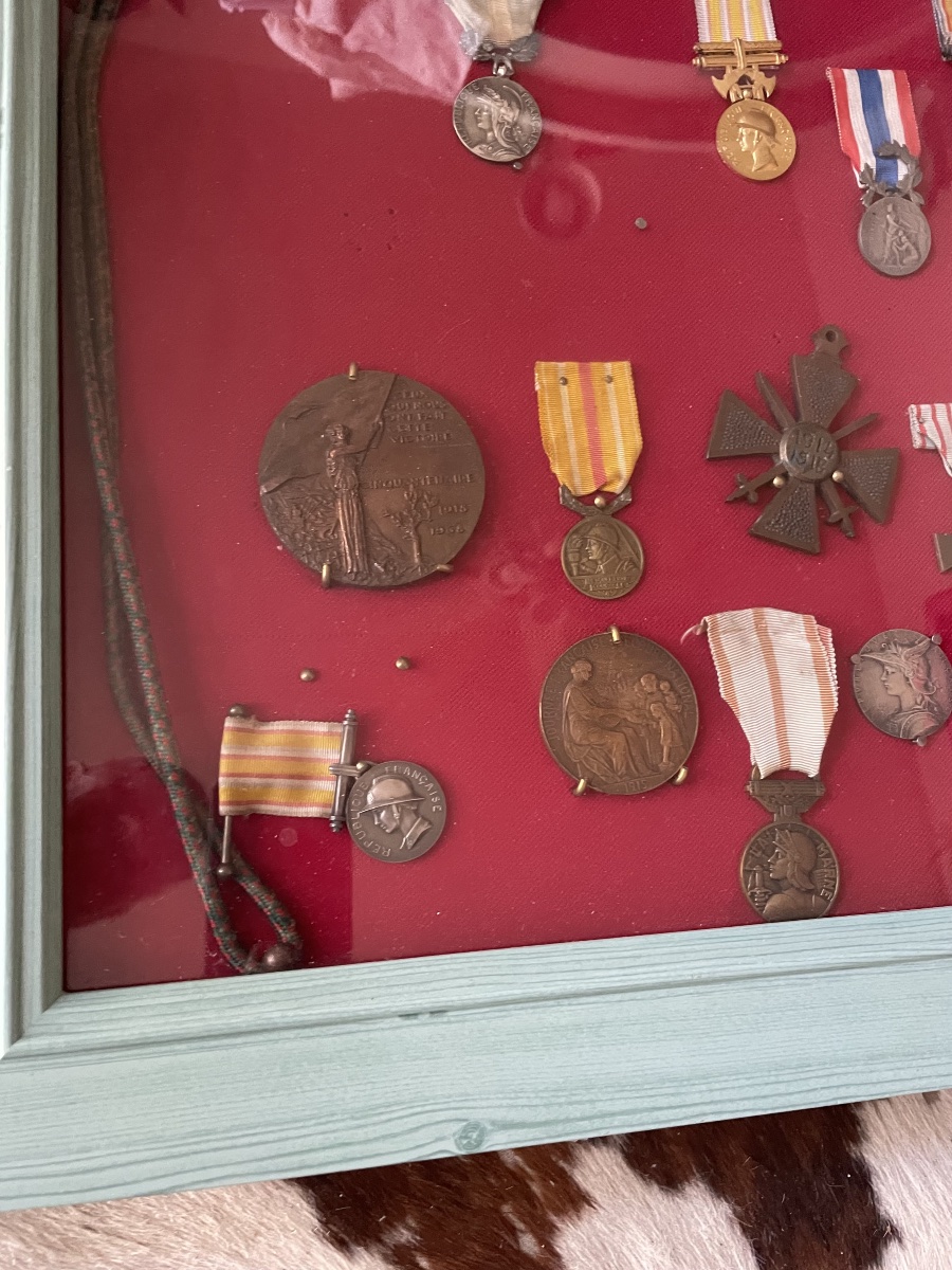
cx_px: 476
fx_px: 953
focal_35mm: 26
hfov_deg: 53.1
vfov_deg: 67.3
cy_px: 635
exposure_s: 1/60
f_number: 1.6
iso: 500
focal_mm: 4.2
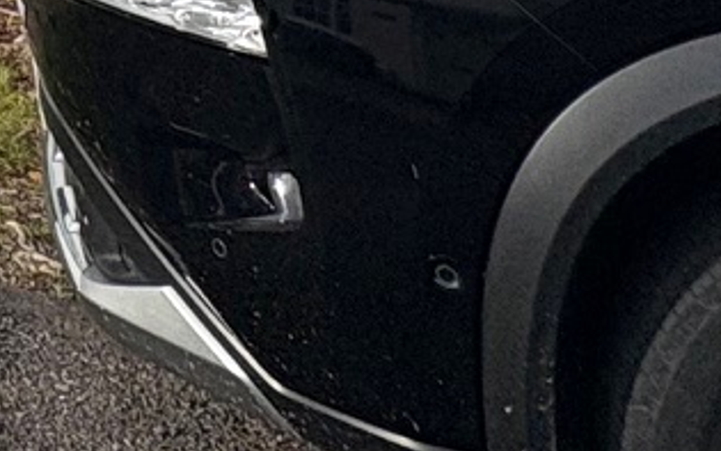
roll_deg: +0.4
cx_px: -957
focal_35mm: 95
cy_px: -907
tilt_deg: +4.4
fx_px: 1867
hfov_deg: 14.8
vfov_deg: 10.1
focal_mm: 2.22
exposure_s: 1/1126
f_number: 2.2
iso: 50
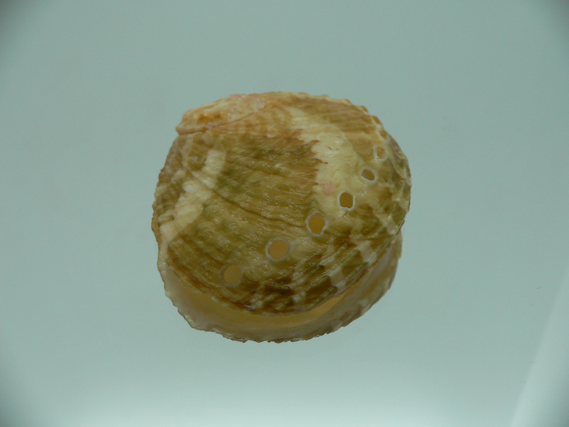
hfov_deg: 52.6
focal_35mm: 35
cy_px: 214
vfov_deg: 40.7
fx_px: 575
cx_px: 284
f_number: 2.8
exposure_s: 1/60
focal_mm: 4.6
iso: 80
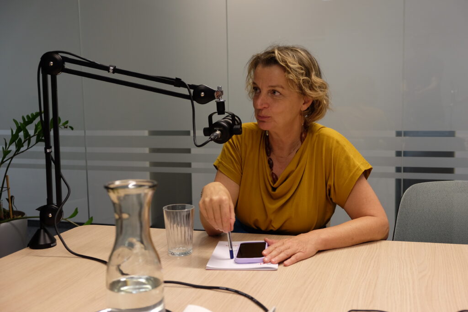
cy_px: 156
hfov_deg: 48.5
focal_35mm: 40
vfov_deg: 33.4
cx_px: 234
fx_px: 520
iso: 400
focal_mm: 26.5
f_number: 3.2
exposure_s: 1/60
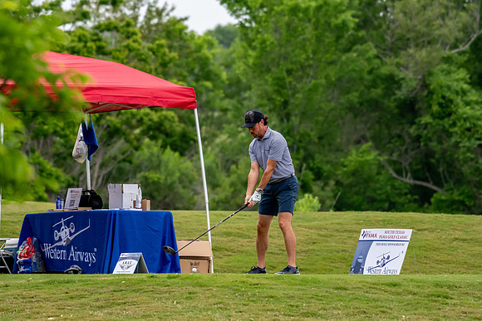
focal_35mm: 435
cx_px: 241
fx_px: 5825
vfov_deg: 3.2
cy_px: 160
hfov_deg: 4.7
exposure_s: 1/2000
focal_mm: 290
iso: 1400
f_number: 5.6
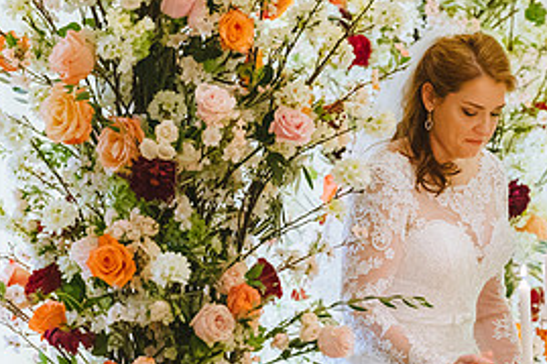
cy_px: 294
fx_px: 7547
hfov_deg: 4.1
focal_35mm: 497
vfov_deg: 2.8
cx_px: 553
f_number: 2.8
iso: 2000
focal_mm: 200
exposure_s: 1/125
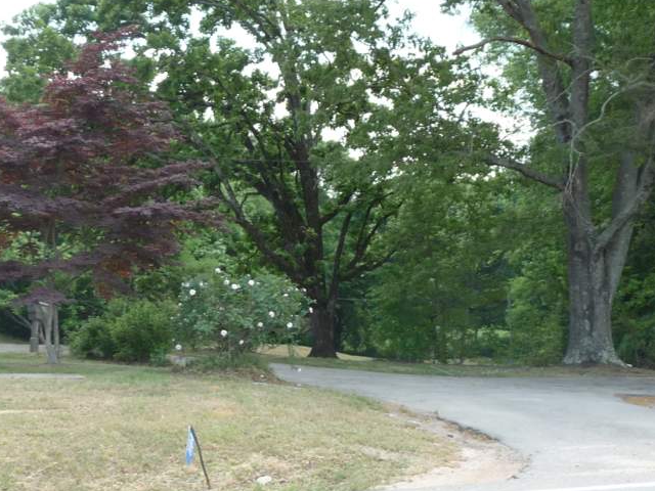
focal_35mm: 60
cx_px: 301
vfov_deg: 24.4
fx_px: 1135
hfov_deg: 32.2
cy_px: 262
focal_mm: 5
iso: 100
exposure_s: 1/160
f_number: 3.4
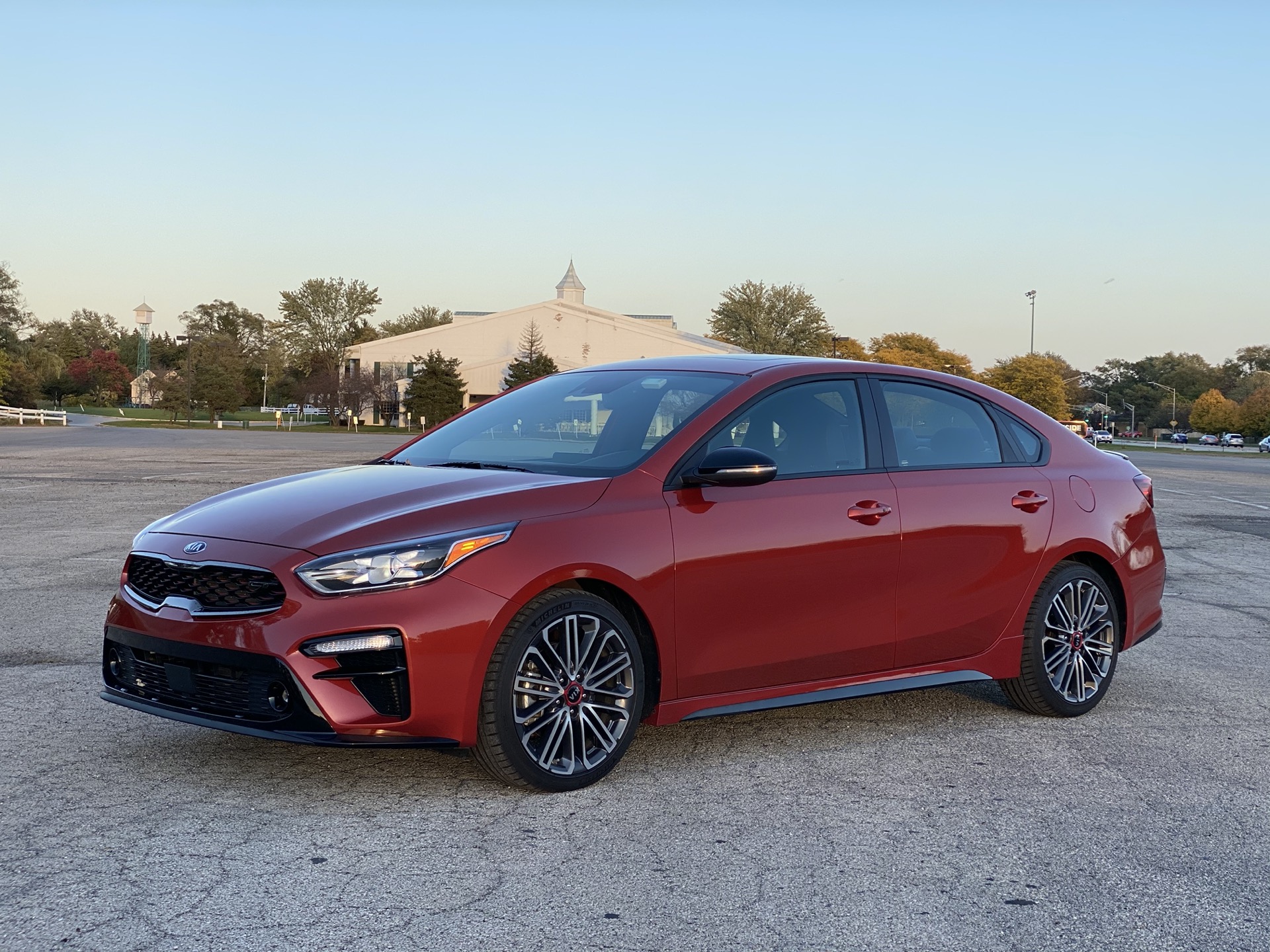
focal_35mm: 52
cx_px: 635
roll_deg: -1.5
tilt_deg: -1.9
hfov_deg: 36.8
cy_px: 476
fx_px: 1908
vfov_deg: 28.0
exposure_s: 1/262
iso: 20
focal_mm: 6
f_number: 2
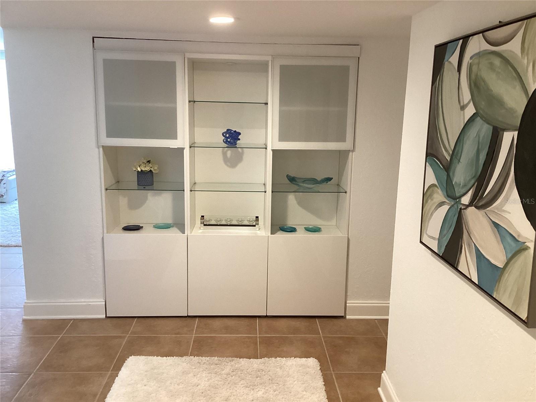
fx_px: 480
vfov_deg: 45.4
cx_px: 268
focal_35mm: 31
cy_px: 201
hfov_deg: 58.4
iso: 160
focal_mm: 3.3
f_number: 2.4
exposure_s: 1/60
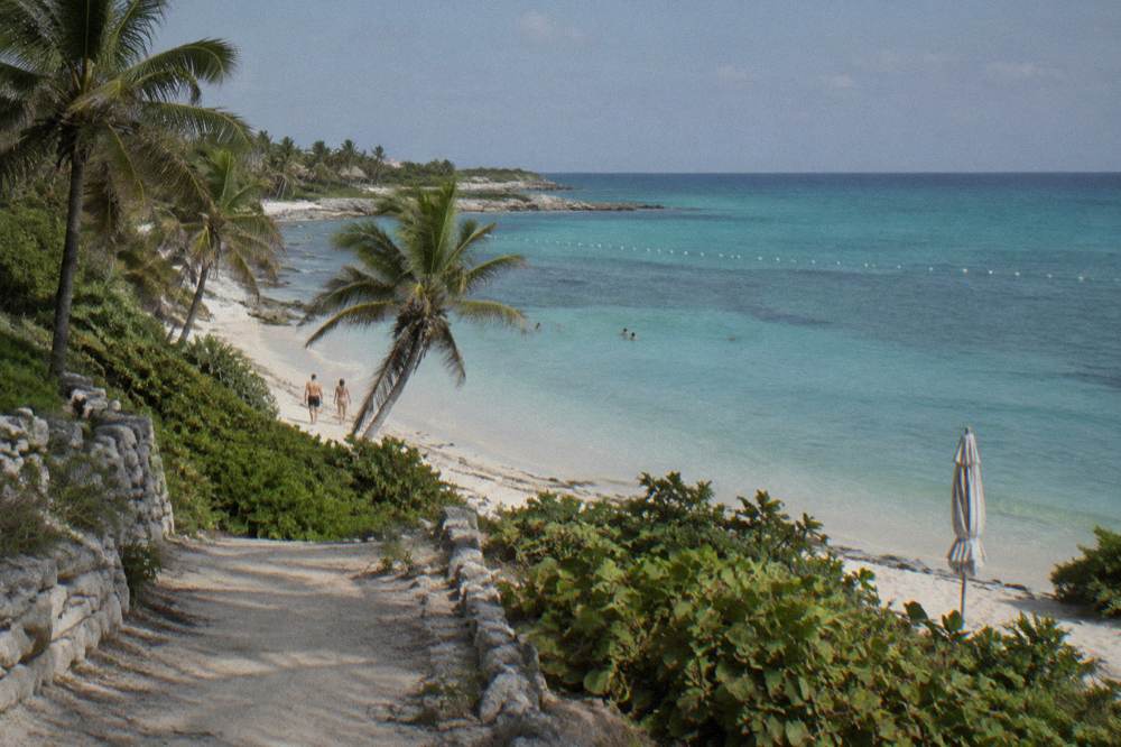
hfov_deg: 41.9
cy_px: 374
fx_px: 1463
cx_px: 560
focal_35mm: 47
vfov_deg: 28.6
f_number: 10
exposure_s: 1/250
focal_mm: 47
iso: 500
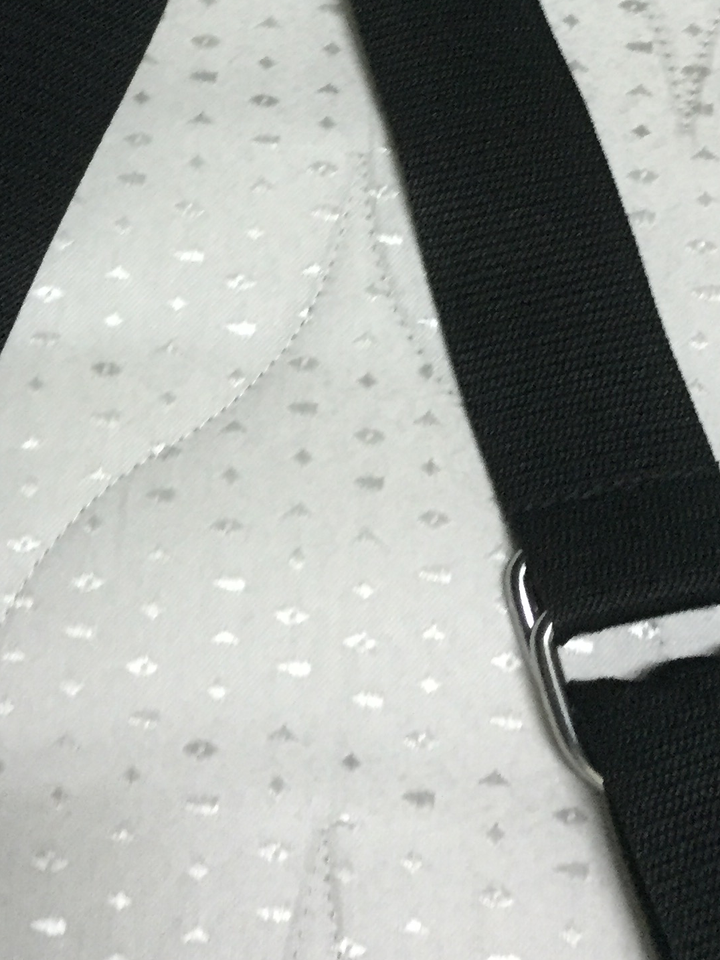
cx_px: 249
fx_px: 1830
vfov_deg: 28.1
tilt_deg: -64.2
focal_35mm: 66
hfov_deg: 22.2
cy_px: 68
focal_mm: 4.15
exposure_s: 1/20
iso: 250
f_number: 2.2
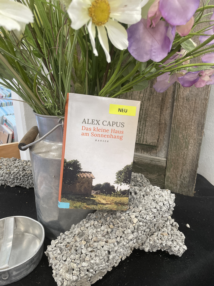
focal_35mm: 26
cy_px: 143
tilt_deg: -19.8
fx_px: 214
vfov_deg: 67.3
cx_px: 107
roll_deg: +1.0
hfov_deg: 53.1
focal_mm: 4.2
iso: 125
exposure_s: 1/112
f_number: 1.6
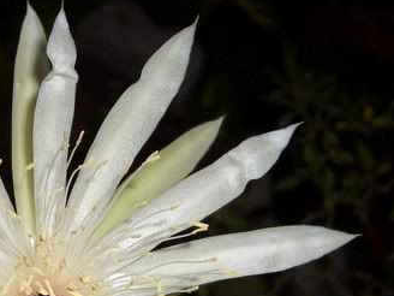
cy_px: 333
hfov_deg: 23.5
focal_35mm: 82
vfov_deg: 17.3
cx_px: 74
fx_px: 933
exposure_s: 1/60
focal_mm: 5.8
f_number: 2.6
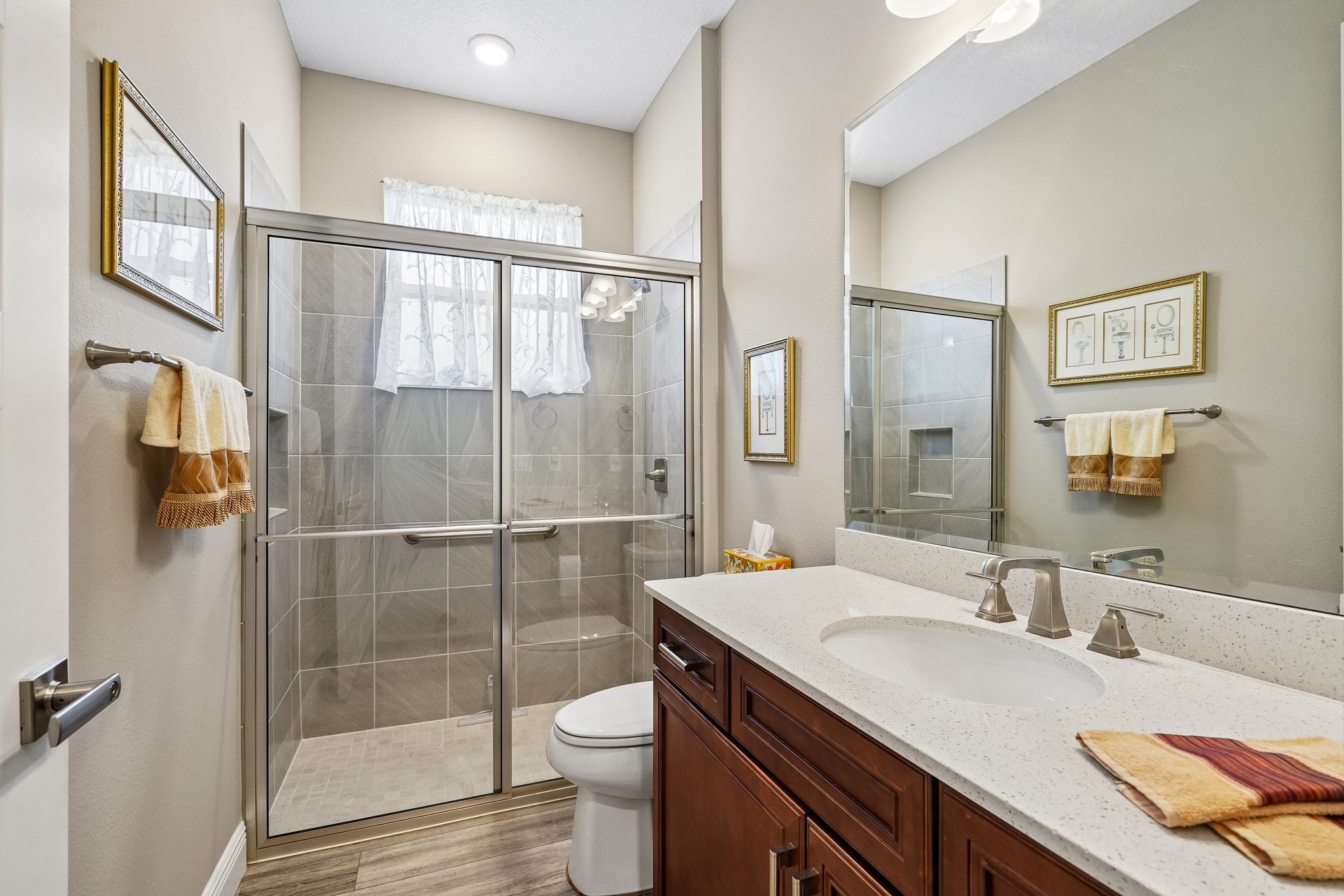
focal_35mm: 16
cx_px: 672
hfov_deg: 96.7
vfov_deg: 73.7
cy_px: 448
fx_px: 597
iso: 400
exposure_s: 1/15
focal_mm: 16
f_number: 8
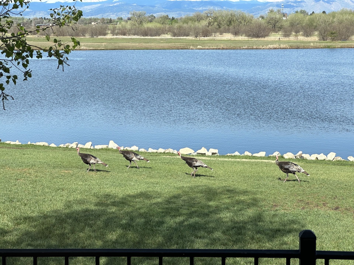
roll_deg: -0.4
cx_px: 177
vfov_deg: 19.1
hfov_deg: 25.3
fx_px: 787
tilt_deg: -7.8
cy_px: 132
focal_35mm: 77
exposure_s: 1/539
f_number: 2.8
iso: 32
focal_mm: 9
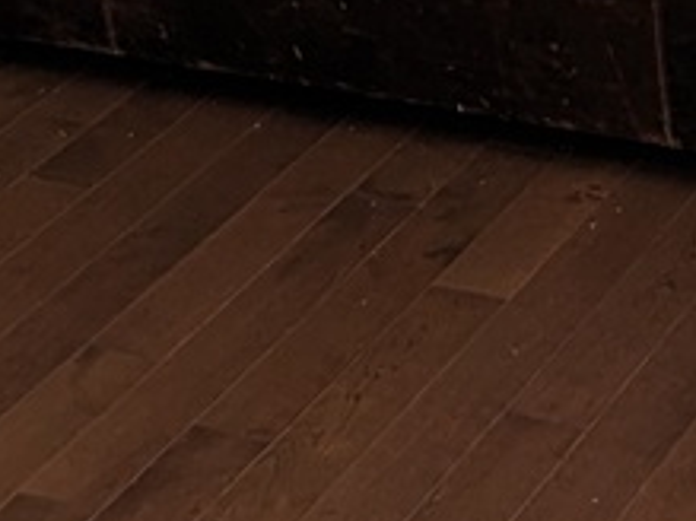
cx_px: 626
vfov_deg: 7.8
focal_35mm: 158
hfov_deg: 12.4
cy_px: -1172
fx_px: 3175
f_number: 1.7
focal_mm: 4.53
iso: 43
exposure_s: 1/383
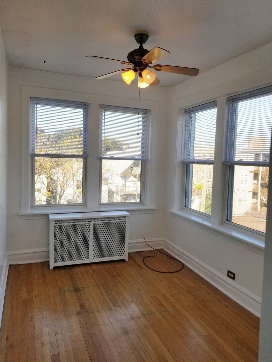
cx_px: 136
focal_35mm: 26
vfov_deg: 67.3
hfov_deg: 53.1
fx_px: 272
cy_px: 181
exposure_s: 1/824
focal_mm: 4.25
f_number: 1.7
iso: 50
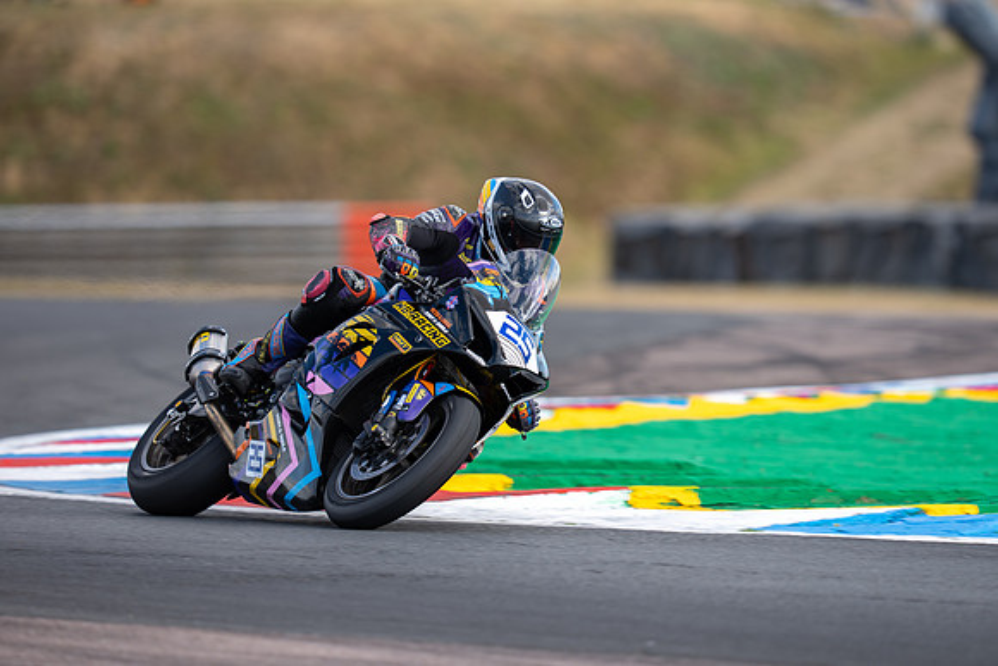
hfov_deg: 4.9
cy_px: 314
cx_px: 522
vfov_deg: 3.3
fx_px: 11707
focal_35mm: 422
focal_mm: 400
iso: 100
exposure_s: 1/500
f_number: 3.2
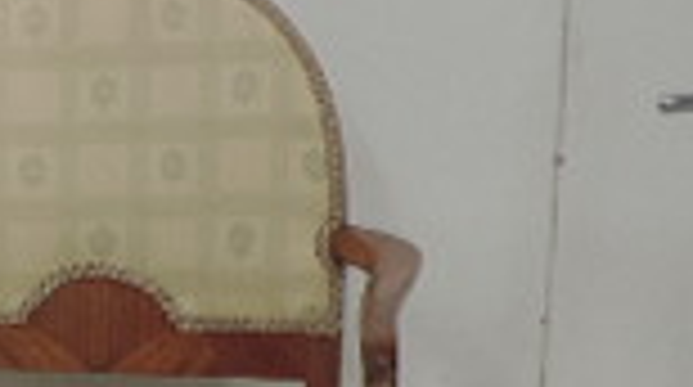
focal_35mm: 109
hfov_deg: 19.1
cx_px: -18
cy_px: 504
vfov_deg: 10.8
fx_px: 1999
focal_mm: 4.3
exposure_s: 1/30
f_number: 3
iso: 180
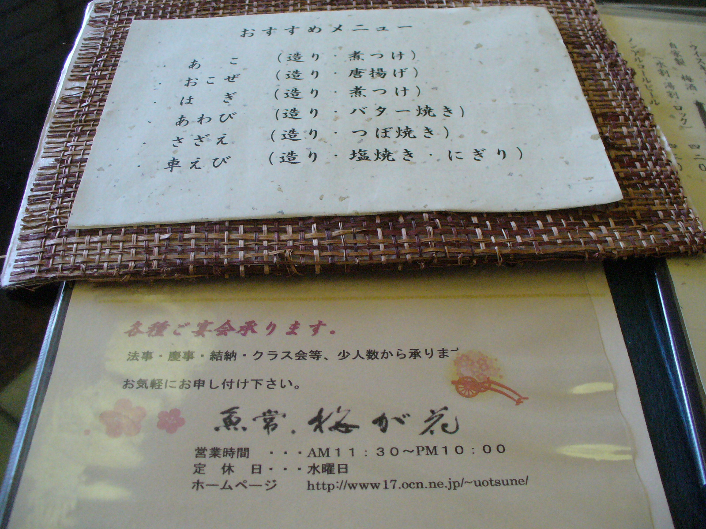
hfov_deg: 50.1
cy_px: 264
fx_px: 755
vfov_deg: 38.7
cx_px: 353
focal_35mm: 37
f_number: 2.8
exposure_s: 1/320
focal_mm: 6.1
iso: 400
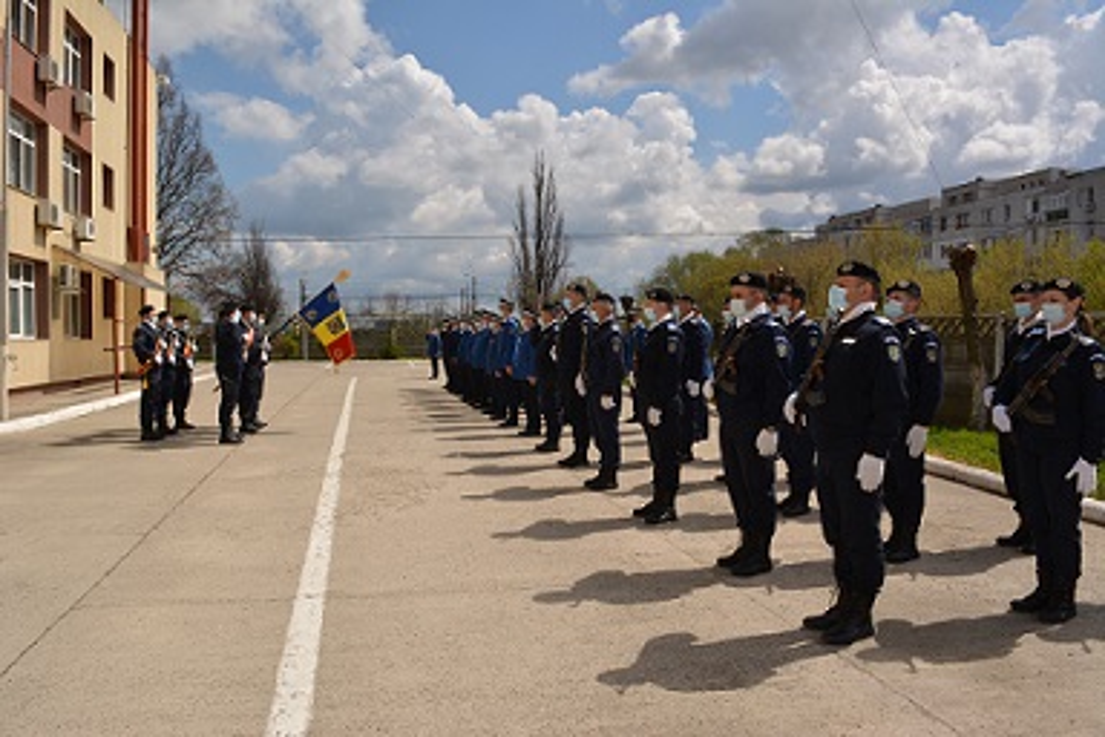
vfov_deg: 47.9
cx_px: 552
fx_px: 829
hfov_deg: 67.4
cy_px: 368
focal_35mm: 27
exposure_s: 1/200
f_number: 13
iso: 100
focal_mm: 18
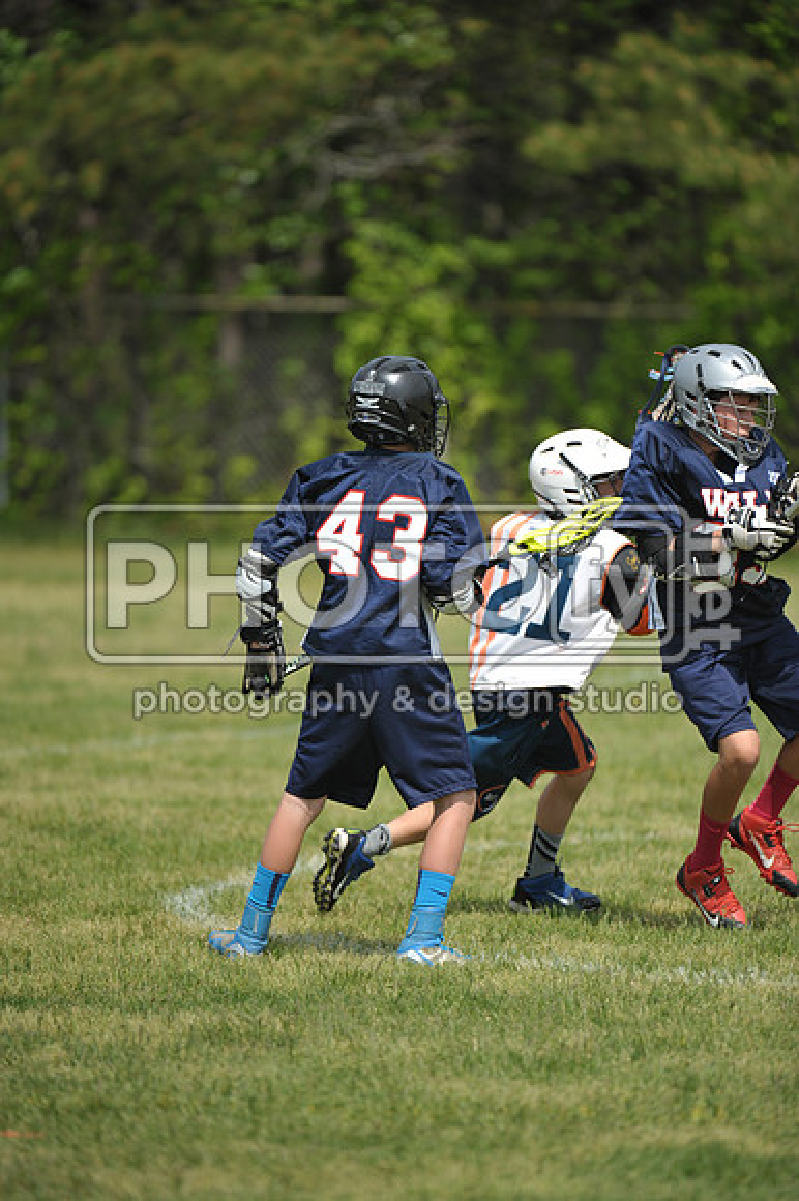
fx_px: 9999
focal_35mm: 300
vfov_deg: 6.9
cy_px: 600
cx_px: 400
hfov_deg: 4.6
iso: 640
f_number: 4
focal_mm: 300
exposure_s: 1/5000
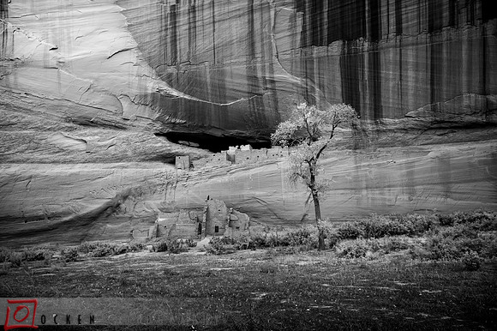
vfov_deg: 53.1
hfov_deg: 73.8
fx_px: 331
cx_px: 248
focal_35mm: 24
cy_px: 166
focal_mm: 24
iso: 400
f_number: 4
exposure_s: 1/1250
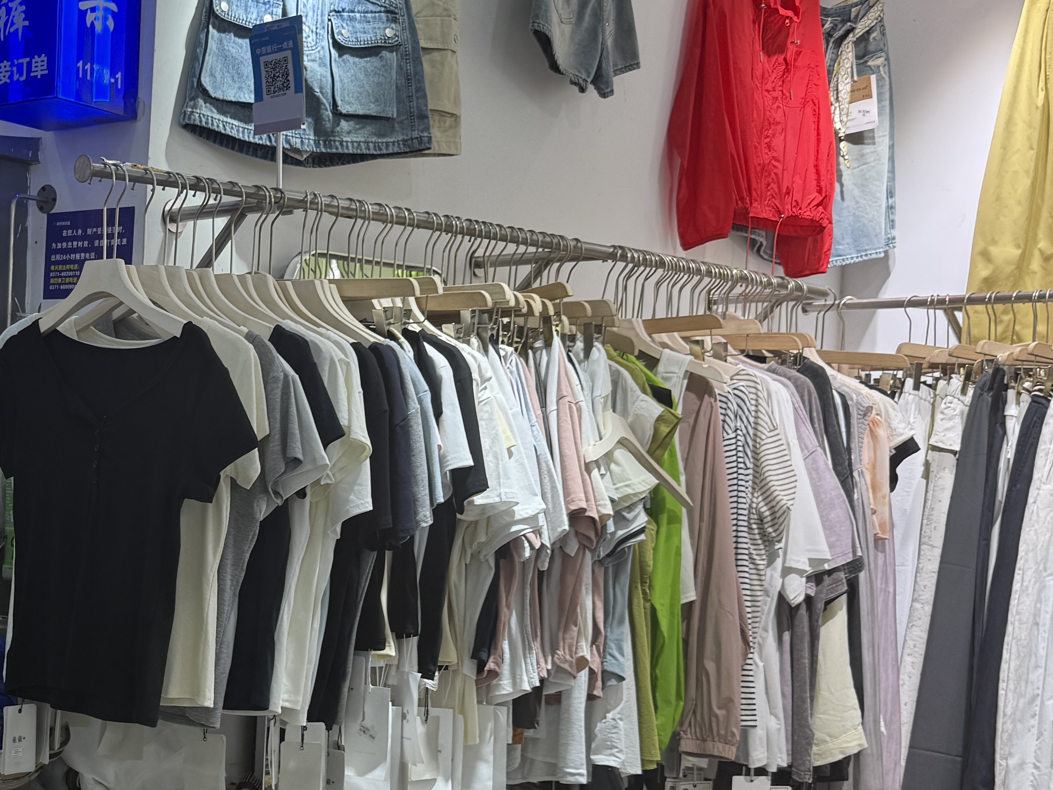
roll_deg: -2.8
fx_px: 1703
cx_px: 28
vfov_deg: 26.0
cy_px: 527
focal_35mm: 56
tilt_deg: -3.1
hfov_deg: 32.0
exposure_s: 1/192
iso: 64
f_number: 1.78
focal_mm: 6.76
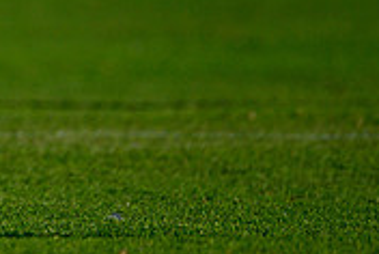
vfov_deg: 0.6
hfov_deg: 0.9
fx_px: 23601
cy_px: -205
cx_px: -303
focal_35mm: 2238
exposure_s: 1/2500
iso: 220
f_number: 4
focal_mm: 500
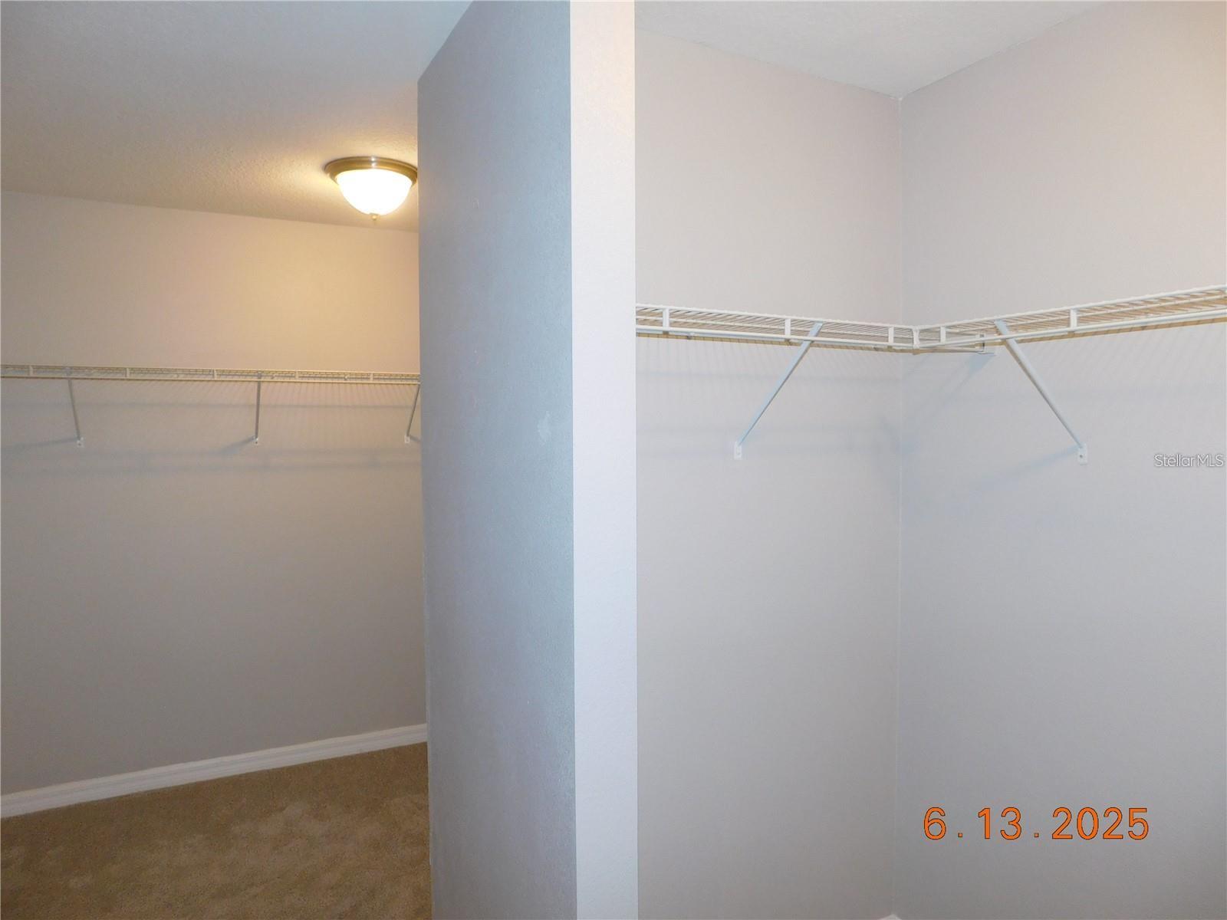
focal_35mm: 23
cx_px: 614
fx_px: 815
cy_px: 460
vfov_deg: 58.9
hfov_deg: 73.9
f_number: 3
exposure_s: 1/30
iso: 200
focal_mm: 4
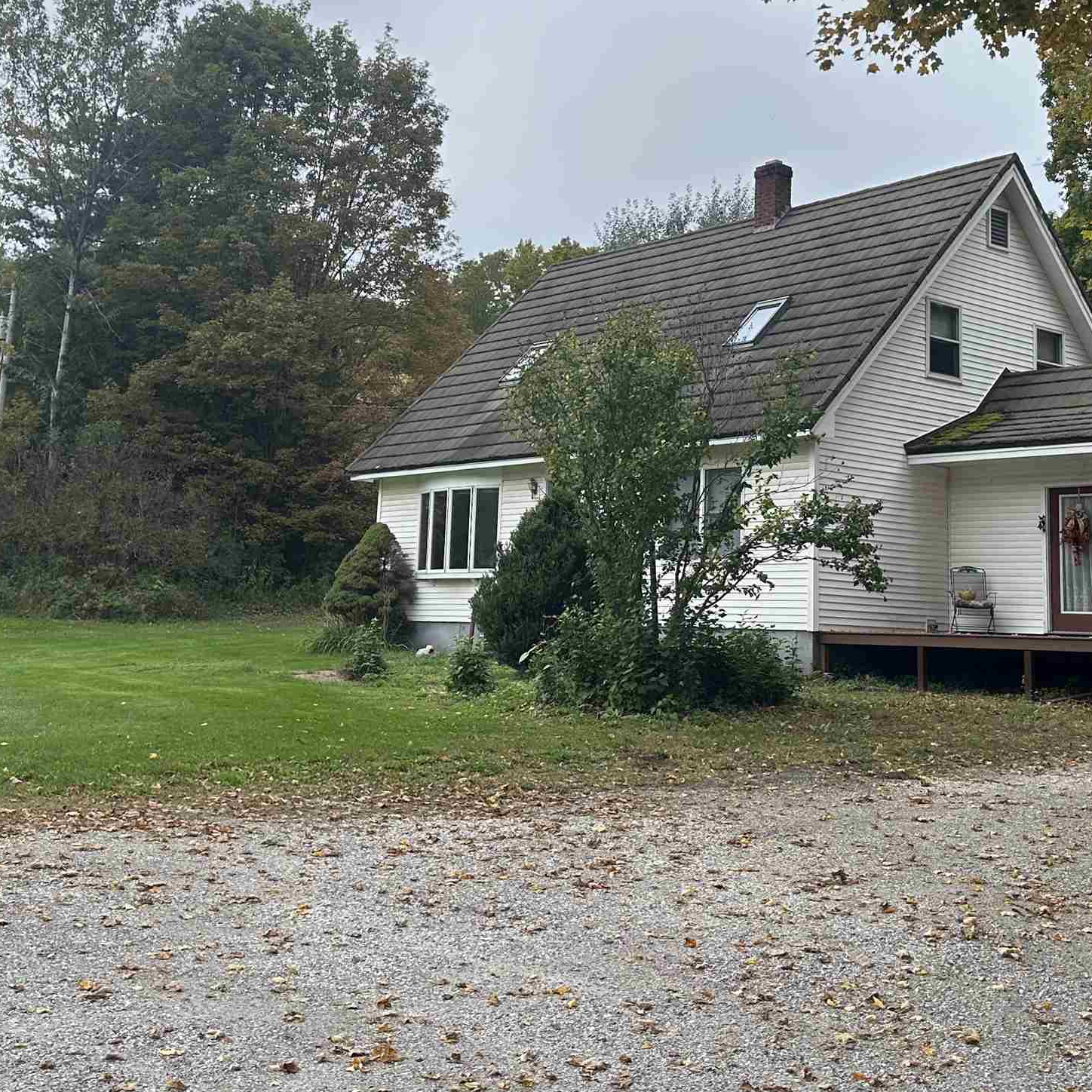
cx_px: 594
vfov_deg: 37.2
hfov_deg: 37.5
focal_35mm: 45
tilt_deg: +9.7
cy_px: 385
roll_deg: -2.2
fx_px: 1606
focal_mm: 6.86
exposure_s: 1/2299
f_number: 1.78
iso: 80
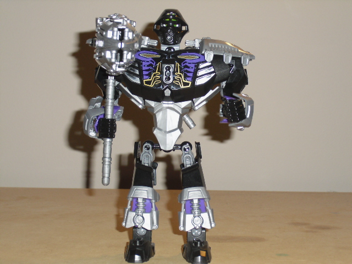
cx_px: 176
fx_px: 742
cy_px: 132
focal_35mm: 73
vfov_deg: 20.2
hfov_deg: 26.7
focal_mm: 13.1
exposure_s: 1/60
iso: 200
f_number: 4.6
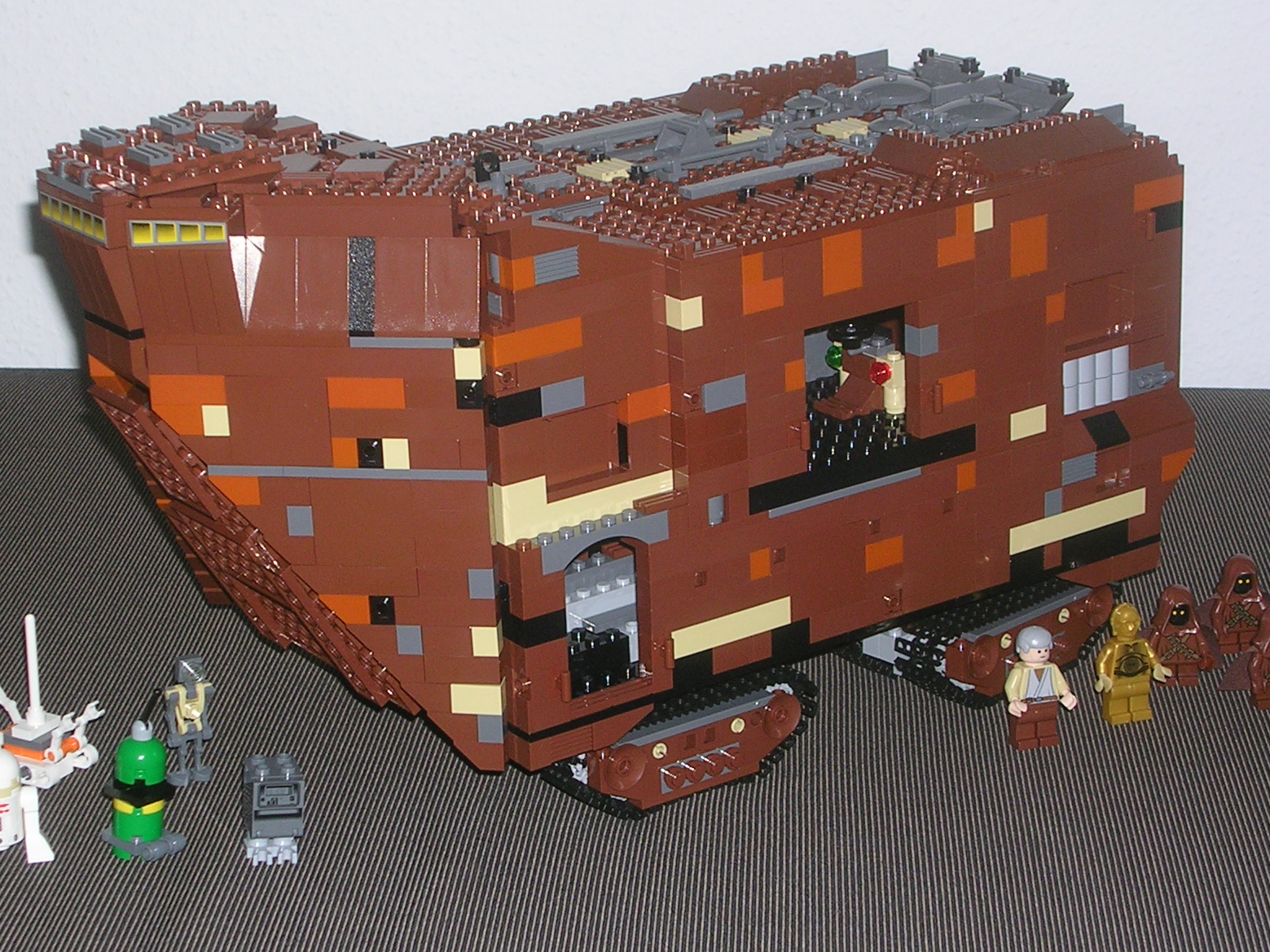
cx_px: 595
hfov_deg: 22.3
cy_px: 468
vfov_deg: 16.8
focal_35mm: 88
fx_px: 3228
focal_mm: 10.2
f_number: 3.6
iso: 50
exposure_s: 1/60.1
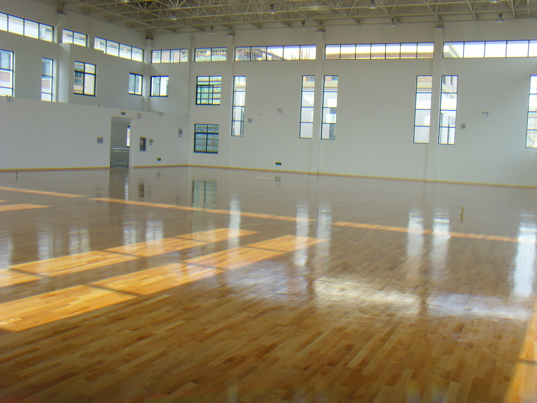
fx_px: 605
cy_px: 202
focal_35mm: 39
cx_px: 268
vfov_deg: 36.8
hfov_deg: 47.9
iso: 80
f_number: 3.5
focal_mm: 6.6
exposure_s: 1/180
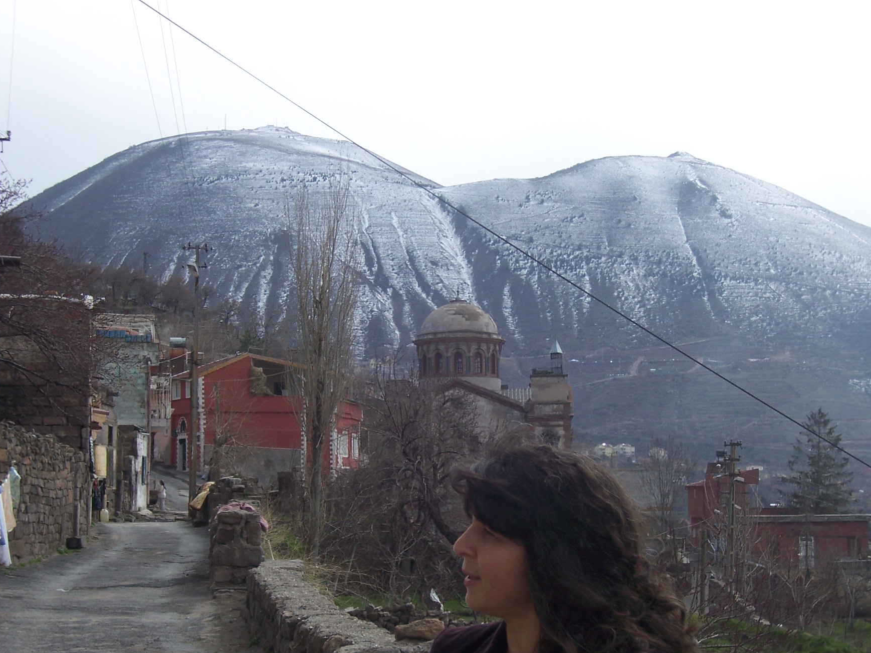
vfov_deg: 22.2
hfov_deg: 29.4
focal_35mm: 66
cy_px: 374
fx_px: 1660
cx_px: 458
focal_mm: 9.6
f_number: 3.6
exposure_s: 1/800
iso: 80
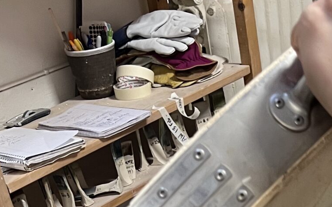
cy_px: 404
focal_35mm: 93
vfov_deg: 12.5
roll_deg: +7.2
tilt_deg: -34.9
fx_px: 841
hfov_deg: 21.8
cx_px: 297
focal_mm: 5.7
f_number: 1.5
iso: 125
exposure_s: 1/50
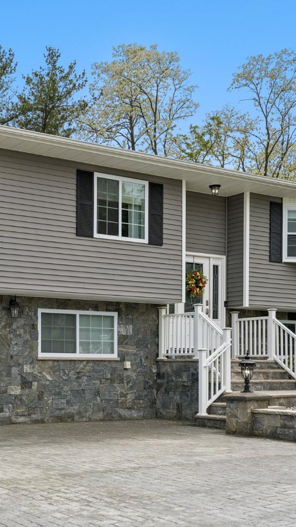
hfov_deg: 22.8
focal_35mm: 52
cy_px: 264
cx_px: 73
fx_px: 725
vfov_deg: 39.9
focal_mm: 33
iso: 125
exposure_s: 1/500
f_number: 8
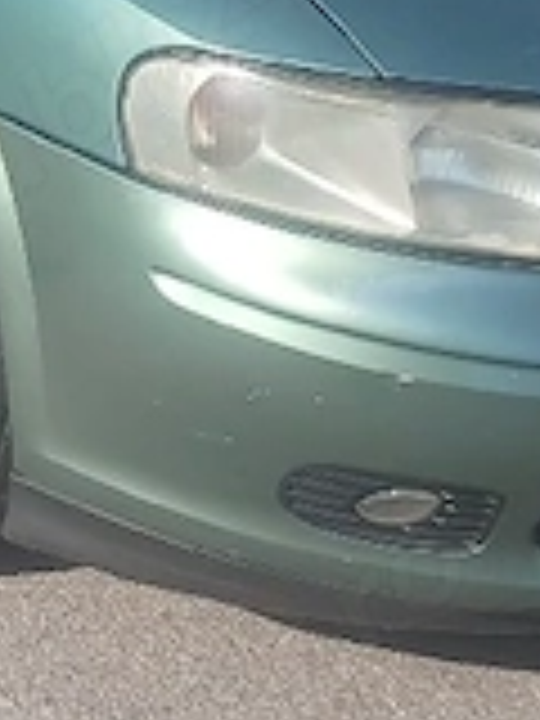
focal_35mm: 130
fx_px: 2704
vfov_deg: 15.1
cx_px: -346
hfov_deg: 10.8
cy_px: 148
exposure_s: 1/385
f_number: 1.8
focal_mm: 3.98
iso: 20
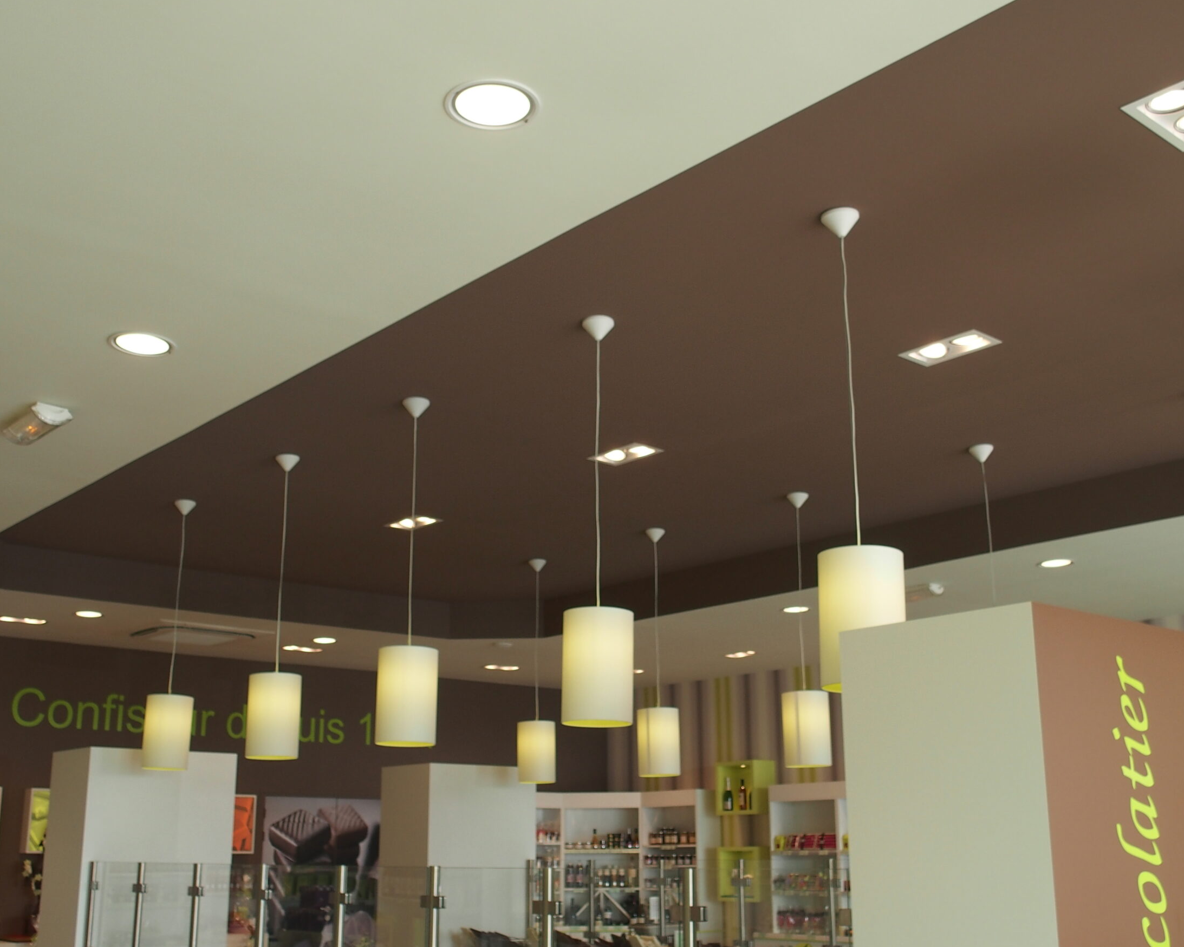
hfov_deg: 45.8
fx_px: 1402
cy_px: 486
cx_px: 606
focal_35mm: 40
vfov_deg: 37.3
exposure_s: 1/125
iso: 100
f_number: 3.2
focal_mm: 7.4
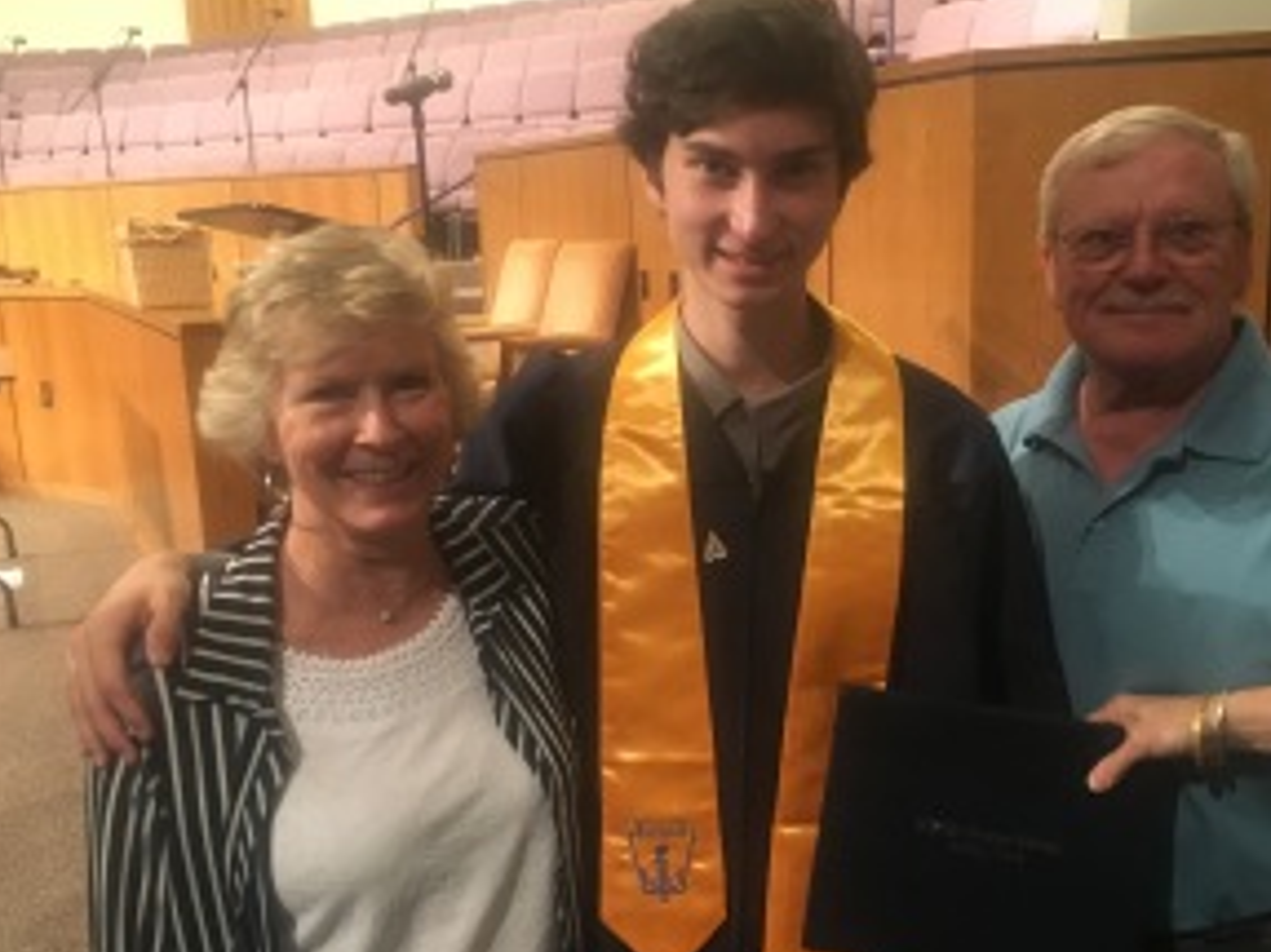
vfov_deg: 38.6
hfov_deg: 49.9
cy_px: 522
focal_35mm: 37
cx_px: 740
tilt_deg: -12.6
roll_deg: +3.0
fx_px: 1358
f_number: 2.2
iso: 250
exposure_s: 1/15
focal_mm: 4.15
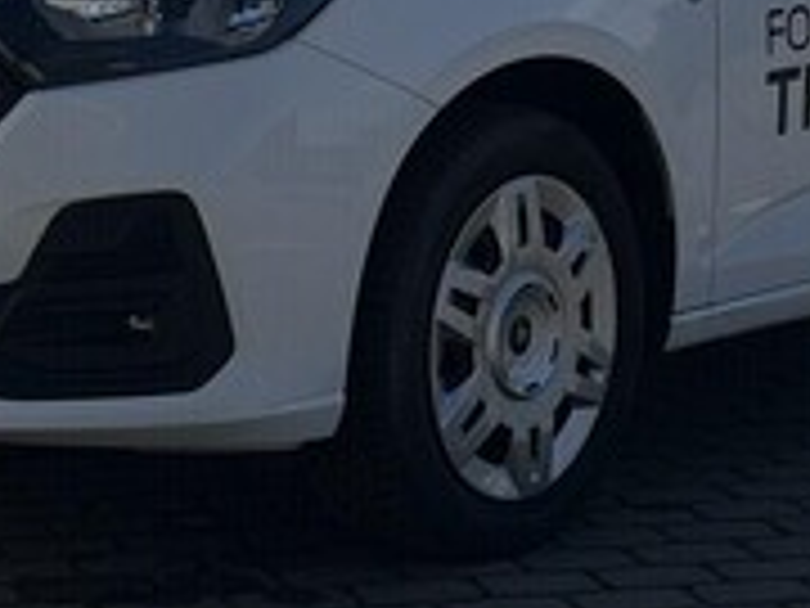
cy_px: -268
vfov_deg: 9.8
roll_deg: +0.8
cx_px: 454
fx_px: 3440
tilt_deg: +0.0
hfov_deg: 13.4
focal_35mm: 147
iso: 80
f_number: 1.78
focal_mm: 6.76
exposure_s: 1/13333
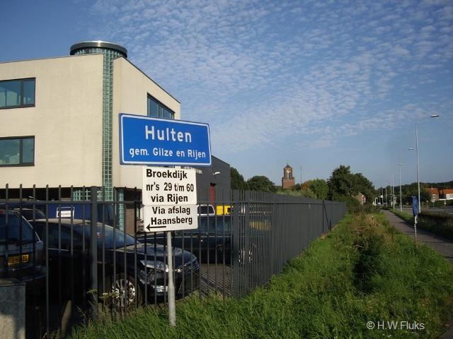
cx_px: 226
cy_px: 170
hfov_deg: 49.0
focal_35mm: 38
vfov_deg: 37.7
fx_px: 497
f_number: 8
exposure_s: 1/160
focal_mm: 7.9
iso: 64
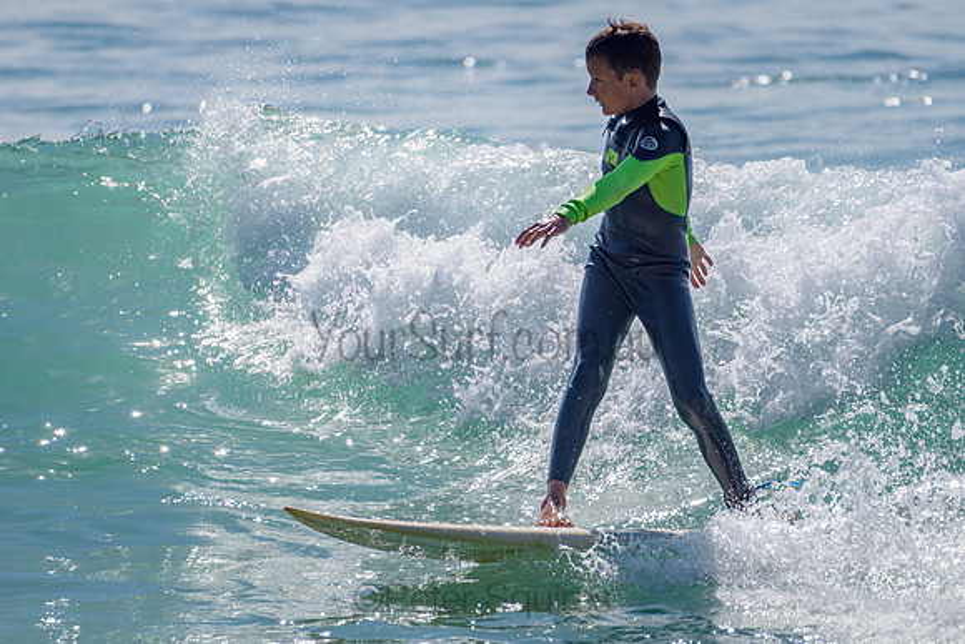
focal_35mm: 609
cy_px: 346
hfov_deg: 3.4
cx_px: 588
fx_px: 16327
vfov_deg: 2.3
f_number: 5.6
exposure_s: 1/2000
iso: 90
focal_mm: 500
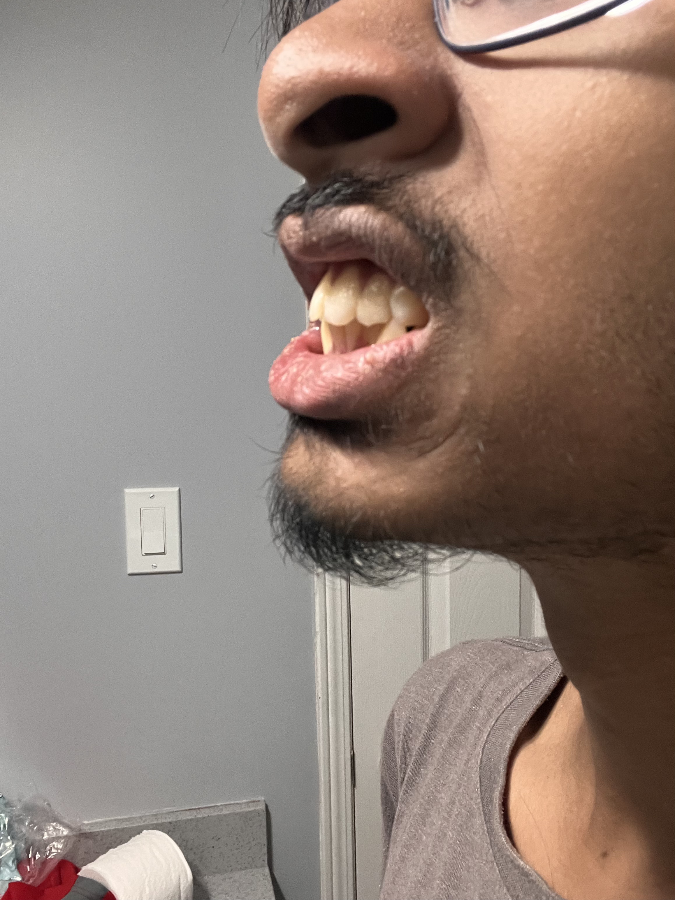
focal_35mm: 30
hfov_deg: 46.8
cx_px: 338
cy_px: 450
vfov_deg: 60.0
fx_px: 780
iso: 320
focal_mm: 2.71
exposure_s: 1/60
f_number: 2.2
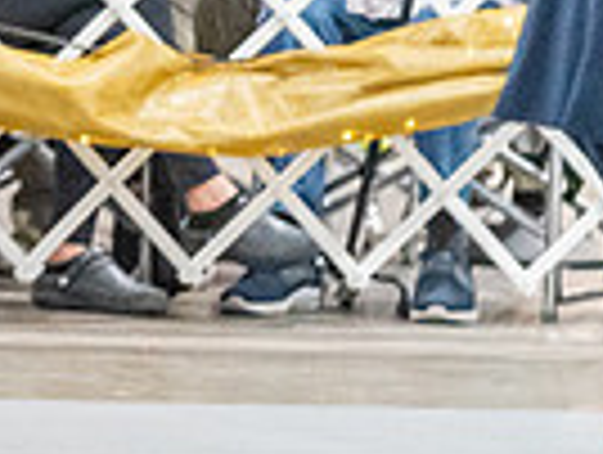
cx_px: -580
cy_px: -128
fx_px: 13193
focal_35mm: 756
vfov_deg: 2.0
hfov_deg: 2.6
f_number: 2.8
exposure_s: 1/320
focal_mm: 182
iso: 12800
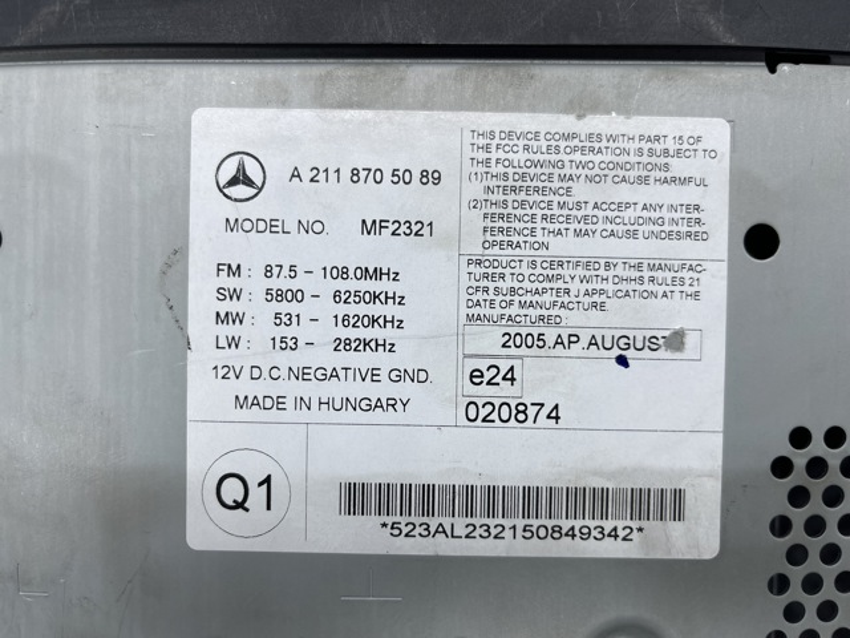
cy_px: 319
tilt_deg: -87.5
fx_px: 614
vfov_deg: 54.9
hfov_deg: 69.4
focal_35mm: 25
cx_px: 425
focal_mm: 5.1
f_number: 1.6
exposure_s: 1/436
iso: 32
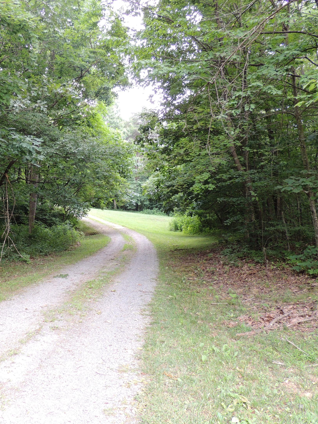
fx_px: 404
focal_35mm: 33
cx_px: 84
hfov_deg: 41.8
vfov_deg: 55.4
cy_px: 207
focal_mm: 4.3
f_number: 3
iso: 100
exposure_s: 1/40
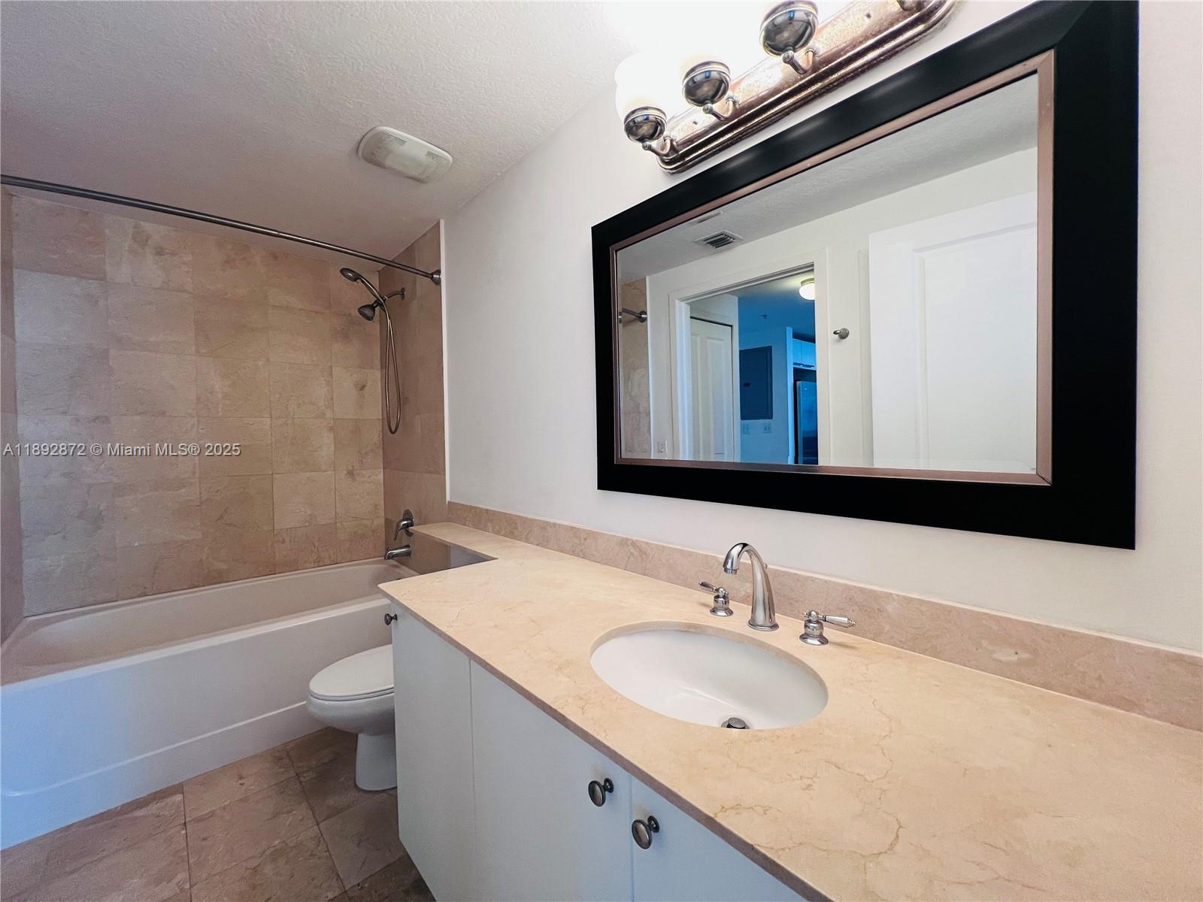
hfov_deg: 106.2
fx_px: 452
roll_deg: +1.0
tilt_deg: -1.4
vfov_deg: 89.9
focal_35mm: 13
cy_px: 451
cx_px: 602
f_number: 1.8
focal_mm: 1.57
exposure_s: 1/120
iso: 200
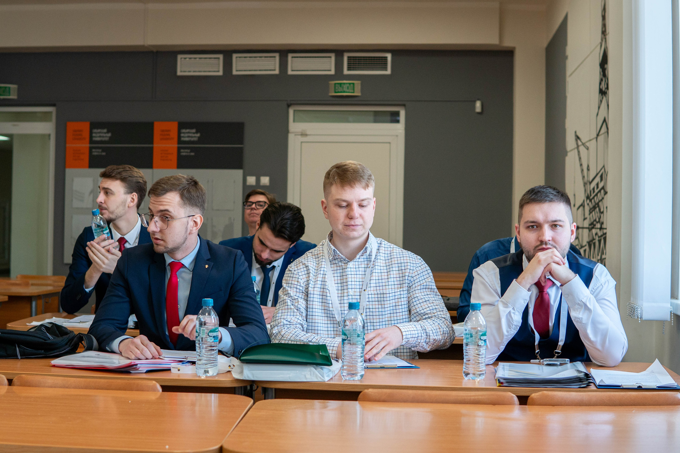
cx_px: 312
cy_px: 213
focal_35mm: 55
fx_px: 1047
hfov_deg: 35.9
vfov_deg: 24.4
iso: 320
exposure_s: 1/320
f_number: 2.8
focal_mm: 30
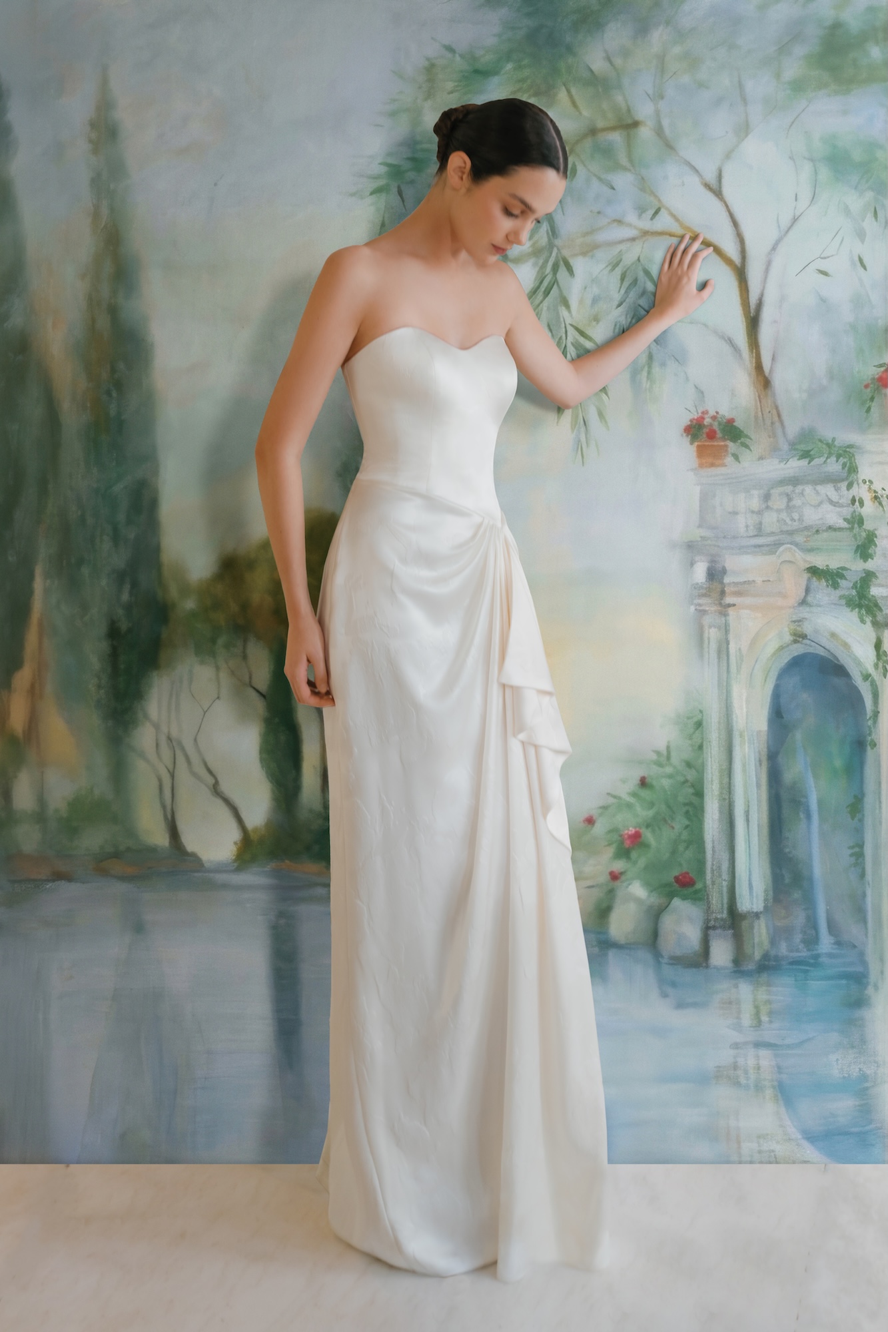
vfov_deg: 65.5
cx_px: 444
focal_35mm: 28
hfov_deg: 46.4
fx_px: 1036
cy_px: 666
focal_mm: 28
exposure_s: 1/125
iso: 800
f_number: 5
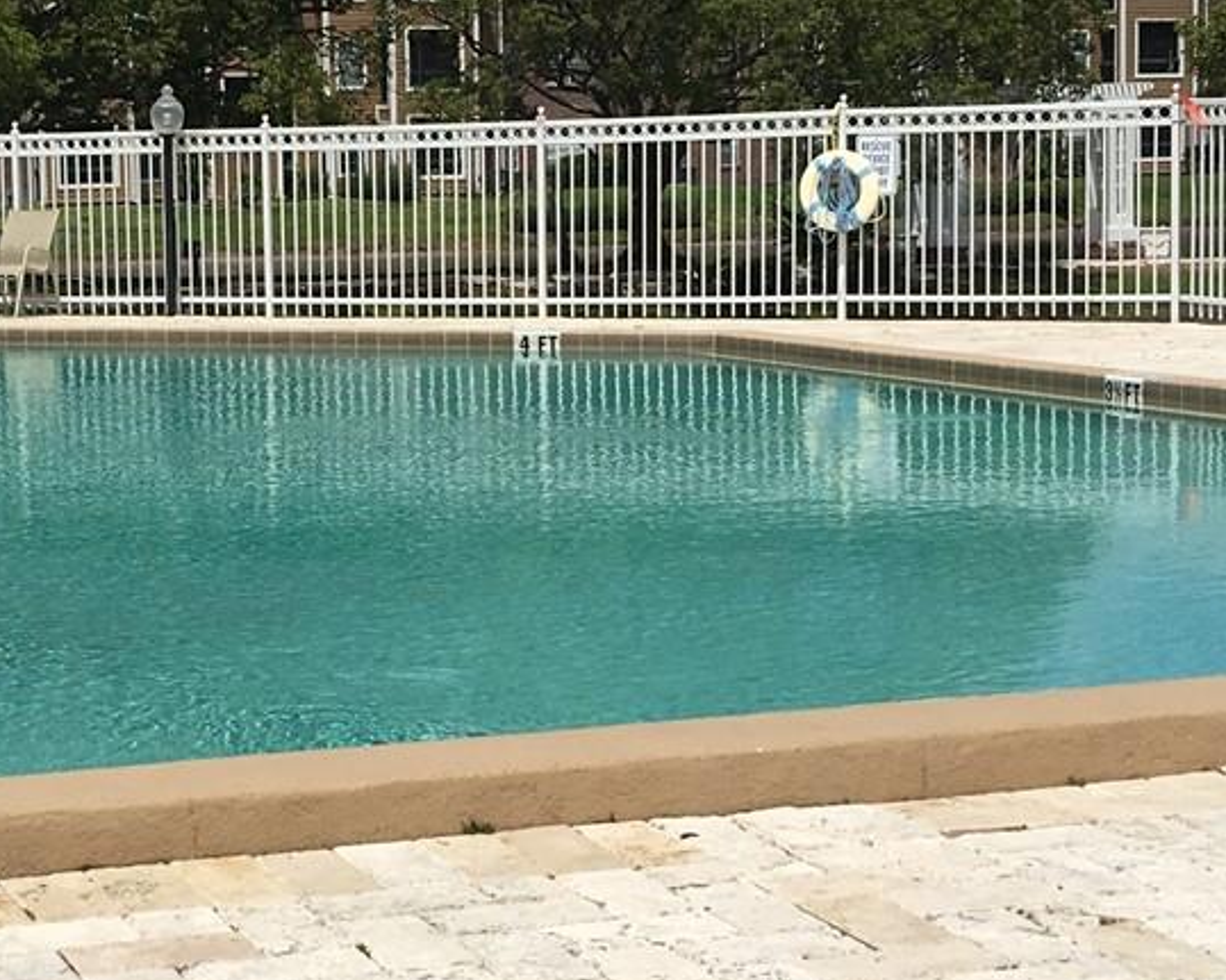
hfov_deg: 22.5
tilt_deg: -3.7
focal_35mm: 84
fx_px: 3047
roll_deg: +1.4
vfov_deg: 18.3
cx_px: 300
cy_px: 450
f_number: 2.2
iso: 25
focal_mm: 4.15
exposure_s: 1/4049
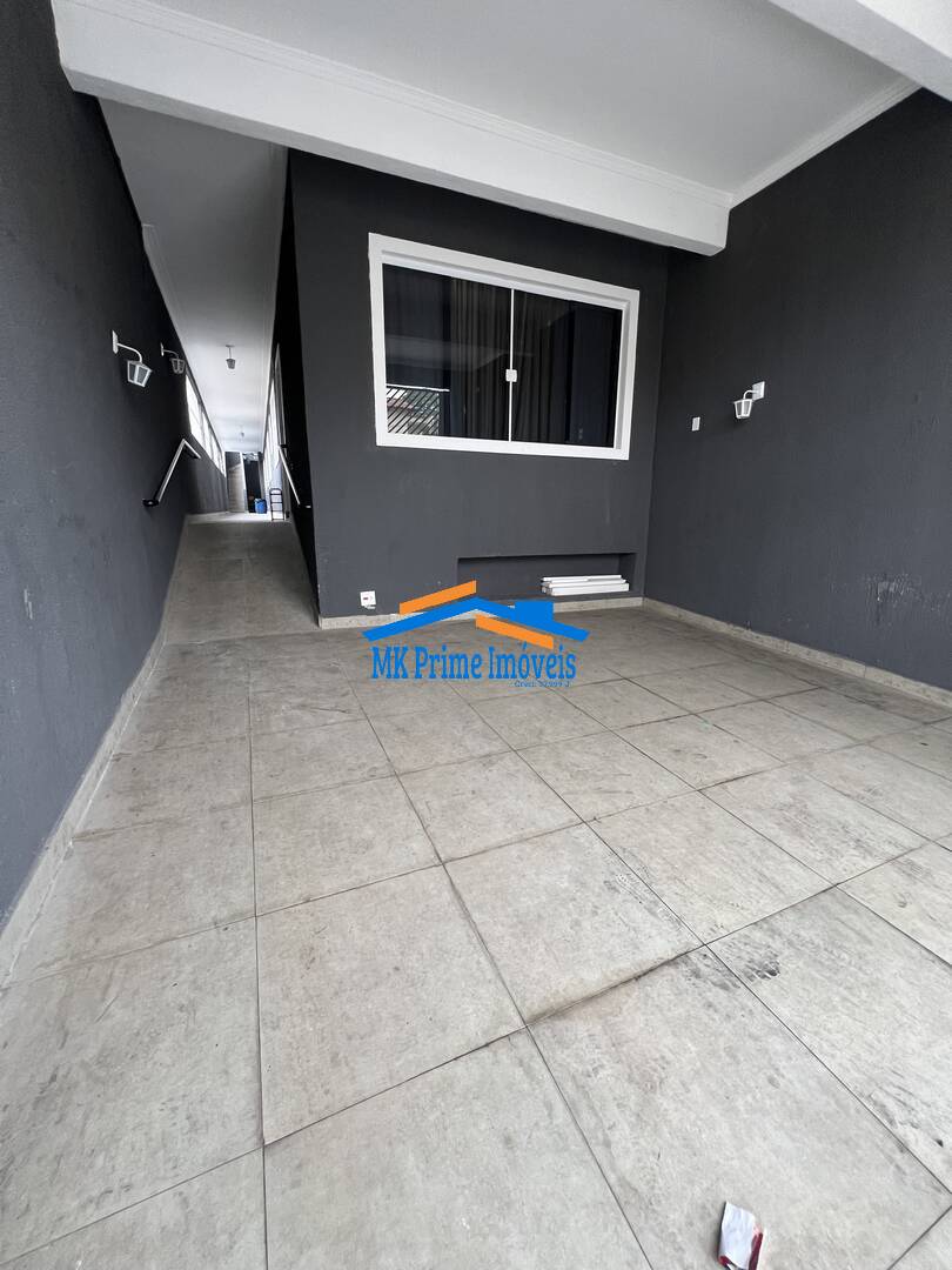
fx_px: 477
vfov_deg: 106.2
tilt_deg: -13.2
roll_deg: +0.3
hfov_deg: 89.9
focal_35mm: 13
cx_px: 476
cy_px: 635
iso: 250
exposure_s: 1/87
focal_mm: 1.57
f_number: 1.8
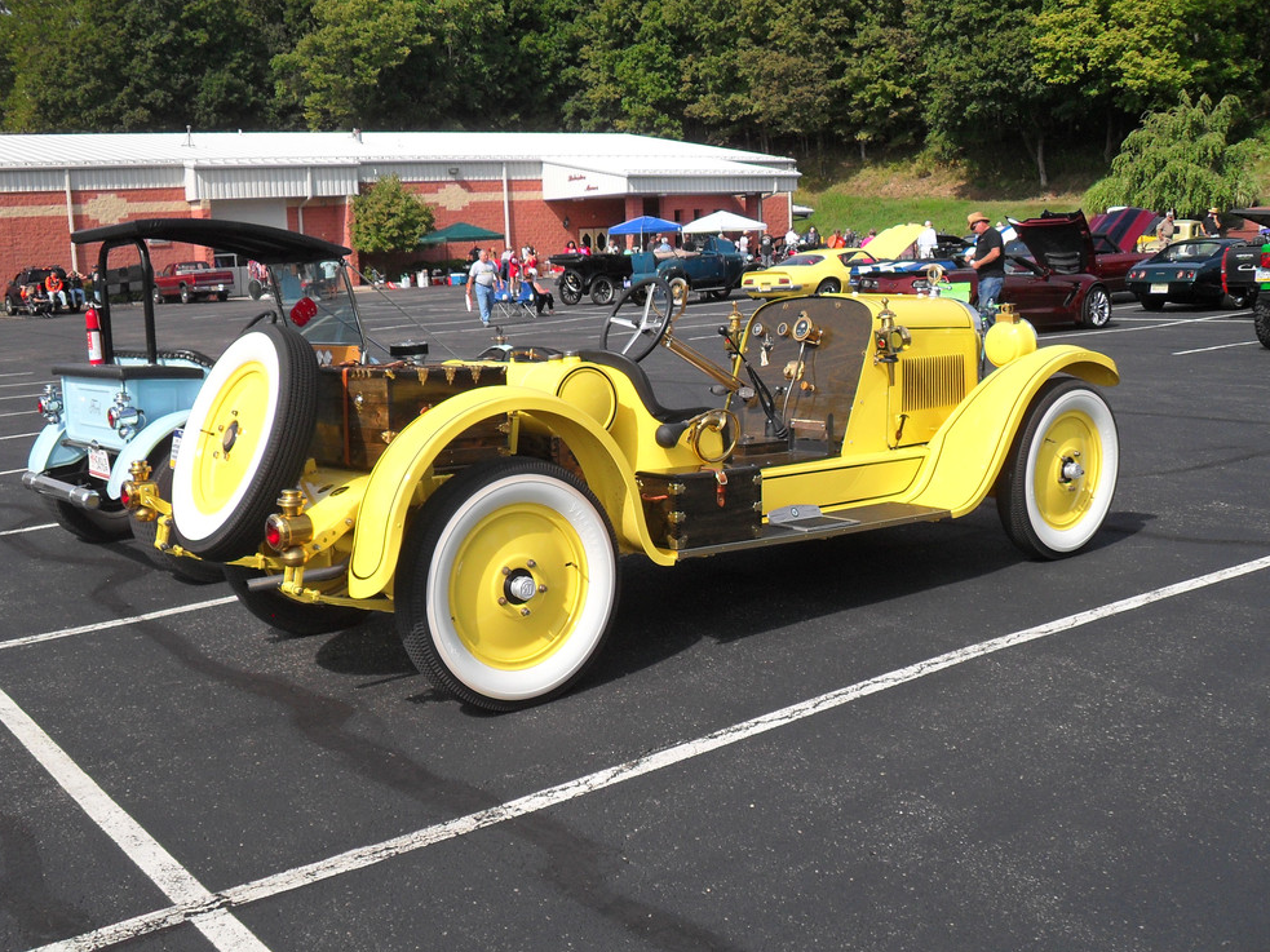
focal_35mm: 38
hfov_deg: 49.0
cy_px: 500
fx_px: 1394
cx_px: 626
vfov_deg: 37.7
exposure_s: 1/180
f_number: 8.9
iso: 100
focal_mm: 6.2
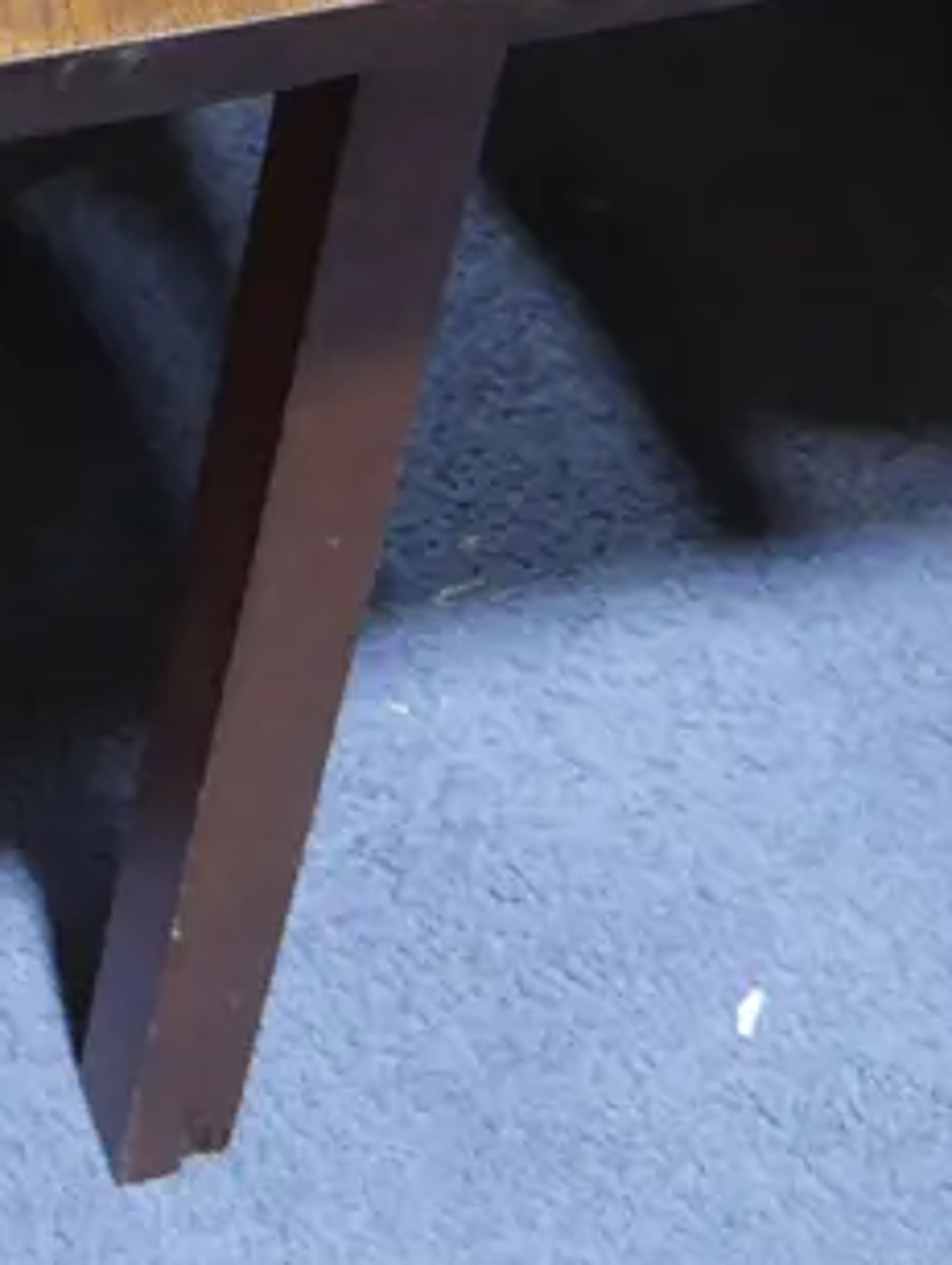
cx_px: -447
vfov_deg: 17.3
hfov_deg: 14.0
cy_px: -733
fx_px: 3659
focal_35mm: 100
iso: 1000
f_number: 3.6
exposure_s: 1/60
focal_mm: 15
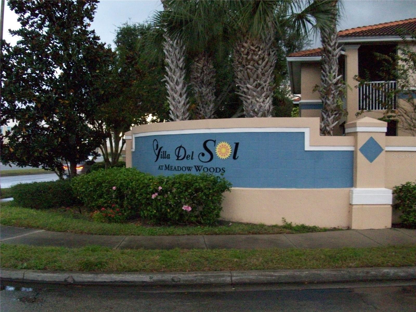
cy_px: 156
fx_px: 409
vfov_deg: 41.8
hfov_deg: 54.0
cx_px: 208
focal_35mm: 34
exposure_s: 1/60
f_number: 2.8
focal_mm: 5.7
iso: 320
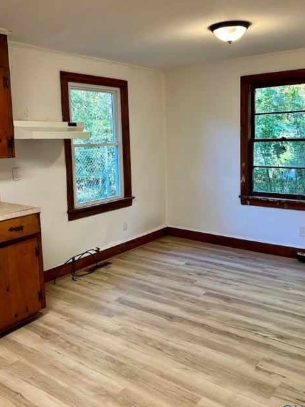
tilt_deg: -5.1
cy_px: 170
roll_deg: +2.6
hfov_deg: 44.1
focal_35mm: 32
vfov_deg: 56.5
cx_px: 169
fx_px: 376
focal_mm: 5.96
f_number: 1.6
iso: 80
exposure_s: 1/60
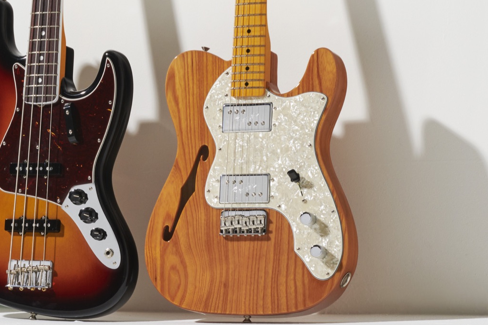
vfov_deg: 8.7
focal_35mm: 157
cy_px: -23
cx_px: -102
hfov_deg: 12.8
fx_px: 2128
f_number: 16
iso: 160
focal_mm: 50
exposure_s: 1/160
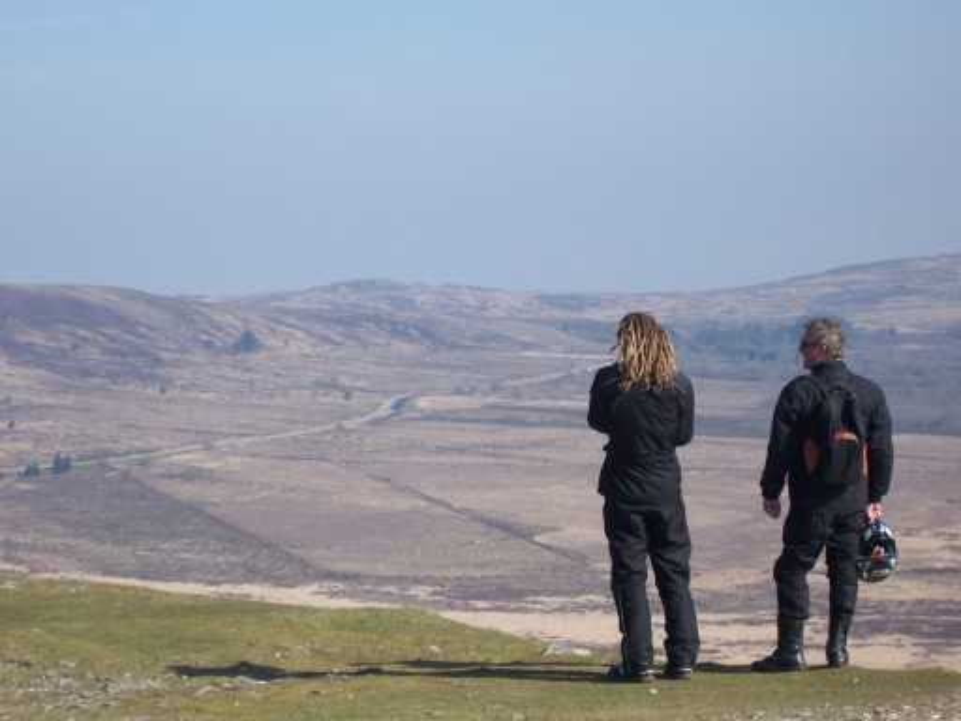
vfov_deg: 11.2
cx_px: 480
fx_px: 3665
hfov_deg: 14.9
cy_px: 360
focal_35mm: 132
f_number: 4.8
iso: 80
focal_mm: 22
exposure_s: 1/500
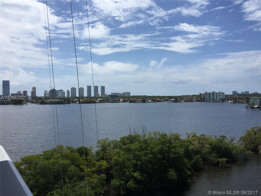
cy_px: 98
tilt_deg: -0.5
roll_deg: +0.6
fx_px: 219
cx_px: 130
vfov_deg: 48.2
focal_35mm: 29
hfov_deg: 61.7
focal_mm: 4.15
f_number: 2.2
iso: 32
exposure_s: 1/3968
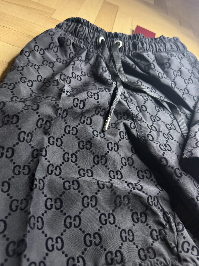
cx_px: 100
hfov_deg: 56.8
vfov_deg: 71.6
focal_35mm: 24
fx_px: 184
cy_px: 133
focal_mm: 6.76
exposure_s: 1/36
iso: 1000
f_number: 1.78
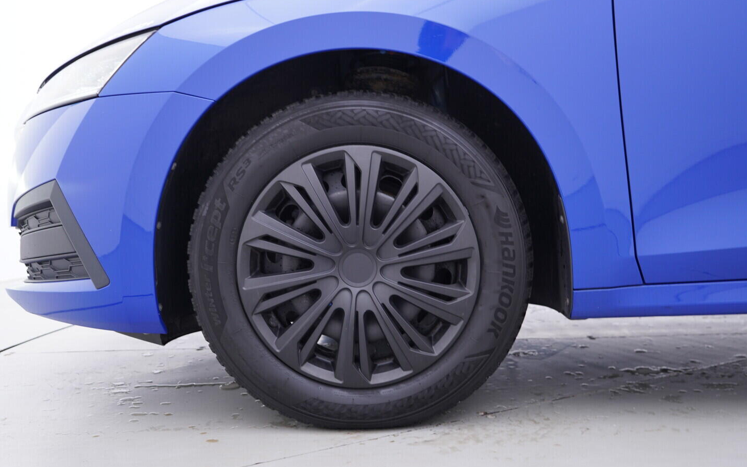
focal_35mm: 37
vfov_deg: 34.4
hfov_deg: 52.8
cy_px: 244
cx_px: 376
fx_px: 753
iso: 125
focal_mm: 24
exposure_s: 1/40
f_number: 2.8
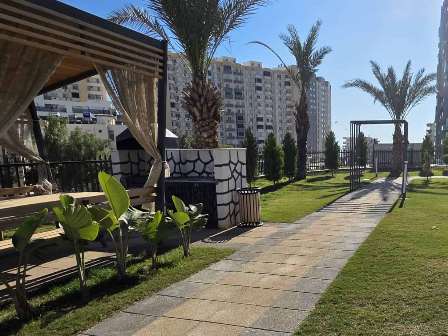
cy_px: 215
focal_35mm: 27
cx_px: 332
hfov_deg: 61.9
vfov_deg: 50.7
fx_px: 349
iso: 40
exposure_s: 1/3117
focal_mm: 2.2
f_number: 1.9
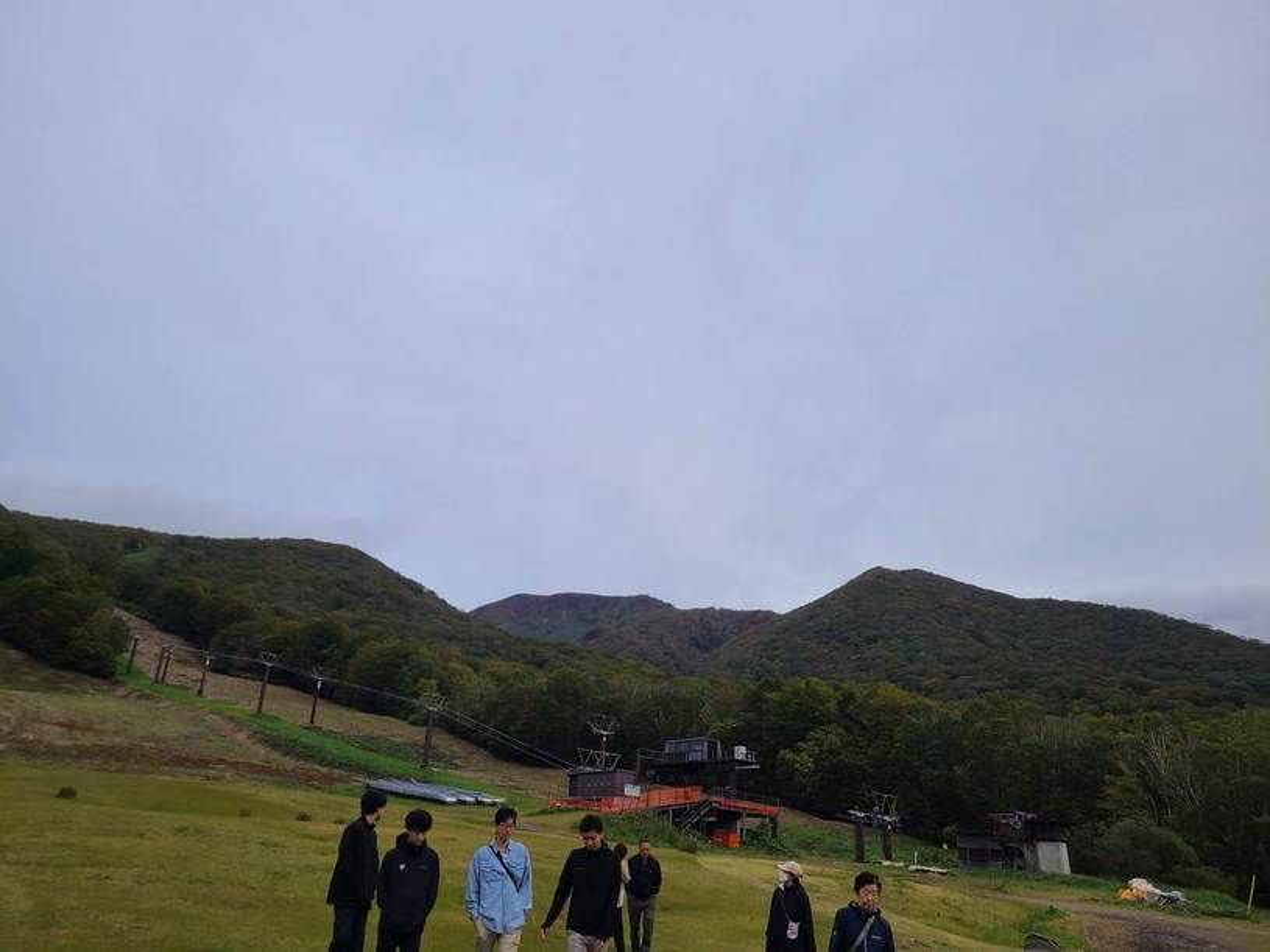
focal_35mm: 26
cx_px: 635
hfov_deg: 67.3
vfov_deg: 53.1
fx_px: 954
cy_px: 476
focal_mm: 5.4
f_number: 1.8
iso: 40
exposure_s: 1/873
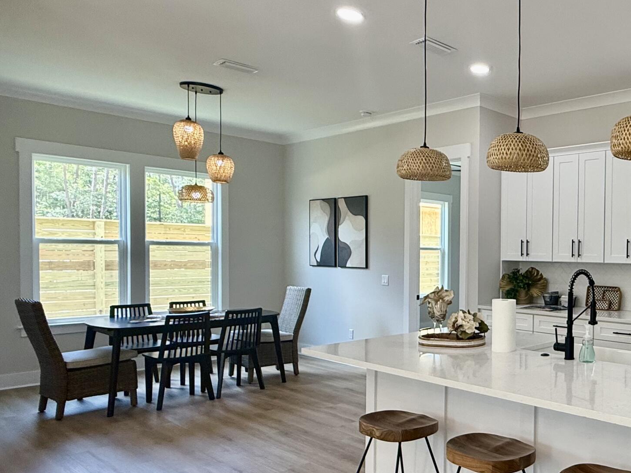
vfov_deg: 48.1
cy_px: 266
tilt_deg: -0.6
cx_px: 590
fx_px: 529
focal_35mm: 29
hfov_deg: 52.5
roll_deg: -0.9
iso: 125
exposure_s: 1/120
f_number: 2.2
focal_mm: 2.22
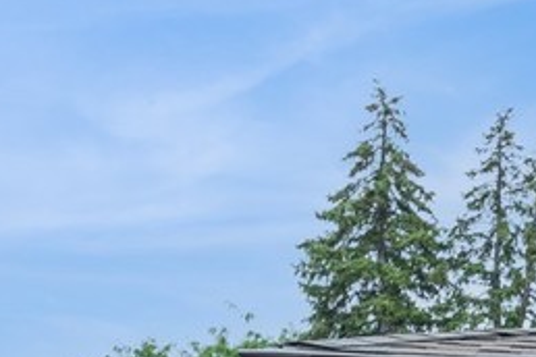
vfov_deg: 6.6
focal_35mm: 201
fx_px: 2992
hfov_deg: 9.5
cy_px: 726
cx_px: 1094
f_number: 8
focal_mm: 32
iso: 400
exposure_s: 1/30
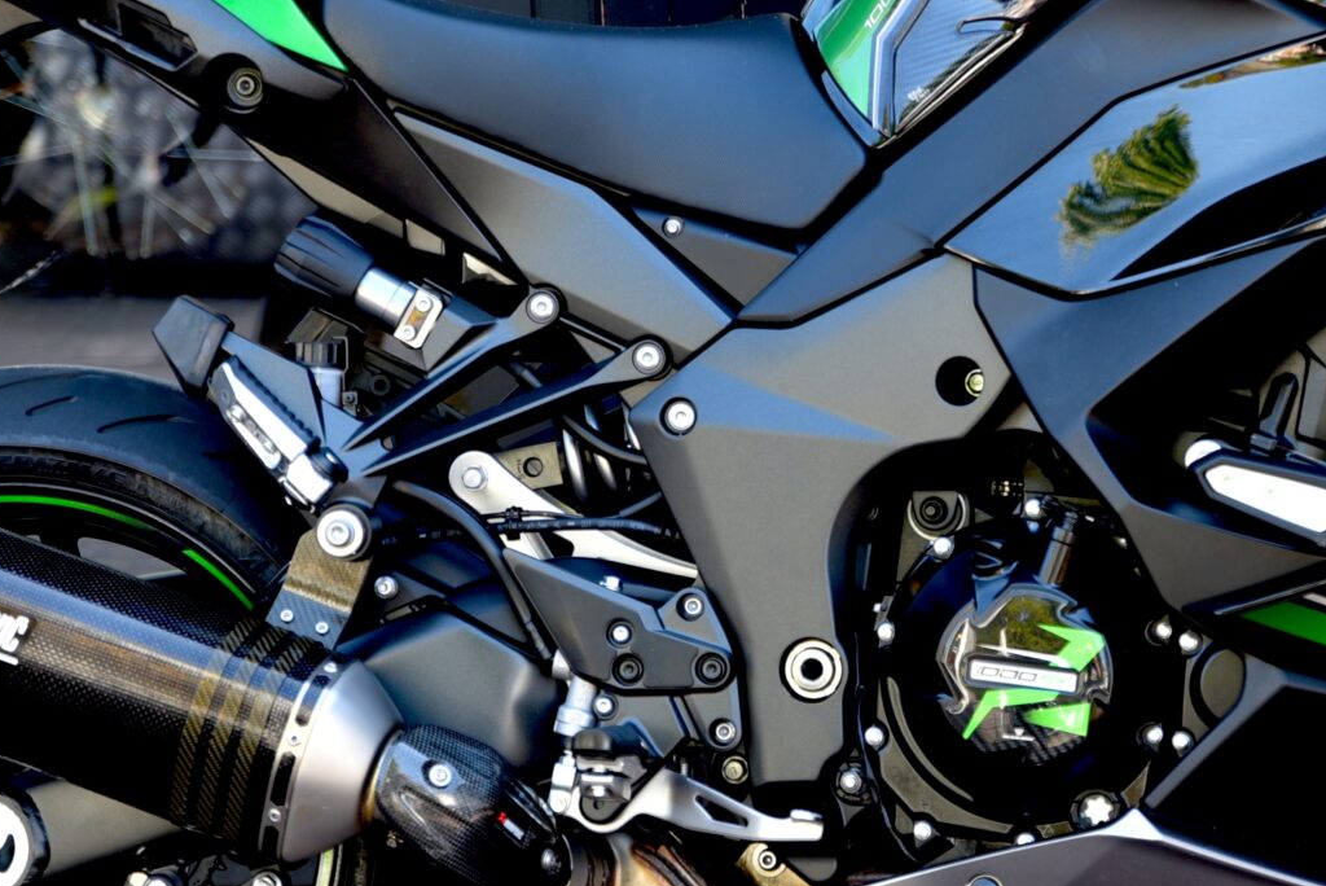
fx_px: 6081
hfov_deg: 12.4
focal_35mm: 165
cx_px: 1037
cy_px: 381
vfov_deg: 8.3
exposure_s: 1/60
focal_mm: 66
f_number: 3.2
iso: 100
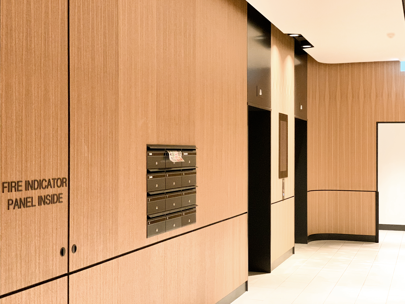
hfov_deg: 36.8
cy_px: 152
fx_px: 608
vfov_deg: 28.0
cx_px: 202
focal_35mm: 52
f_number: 2.4
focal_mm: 6
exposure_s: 1/50
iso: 400
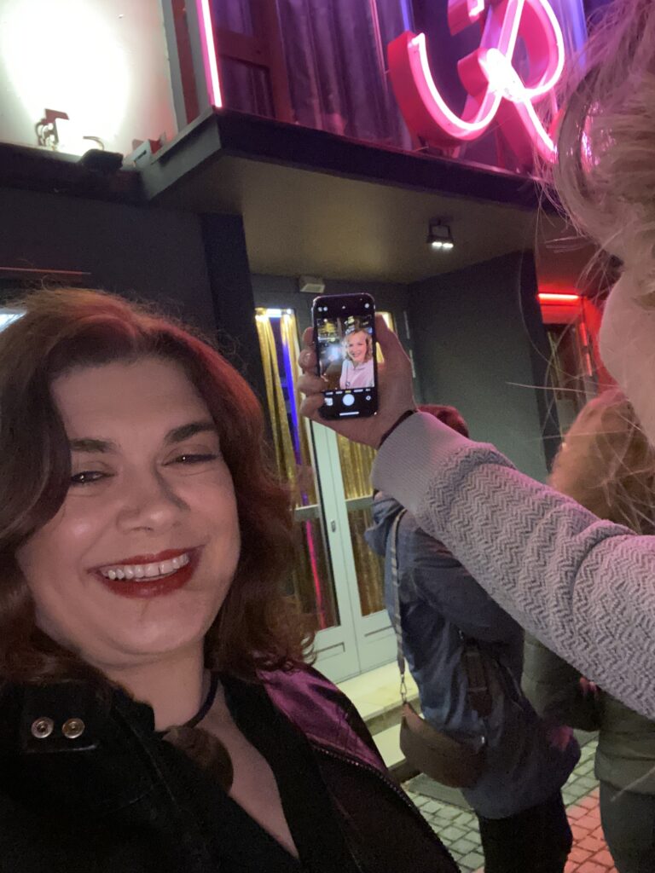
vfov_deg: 60.0
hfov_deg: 46.8
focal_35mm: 30
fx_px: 757
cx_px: 328
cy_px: 436
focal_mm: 2.71
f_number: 2.2
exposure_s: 1/18
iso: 800
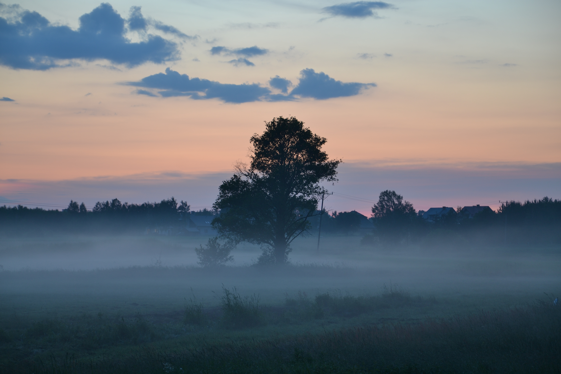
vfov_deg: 10.2
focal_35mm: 135
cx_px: 280
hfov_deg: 15.2
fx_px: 2104
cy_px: 187
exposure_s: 1/1.3
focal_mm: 90
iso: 100
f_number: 5.6
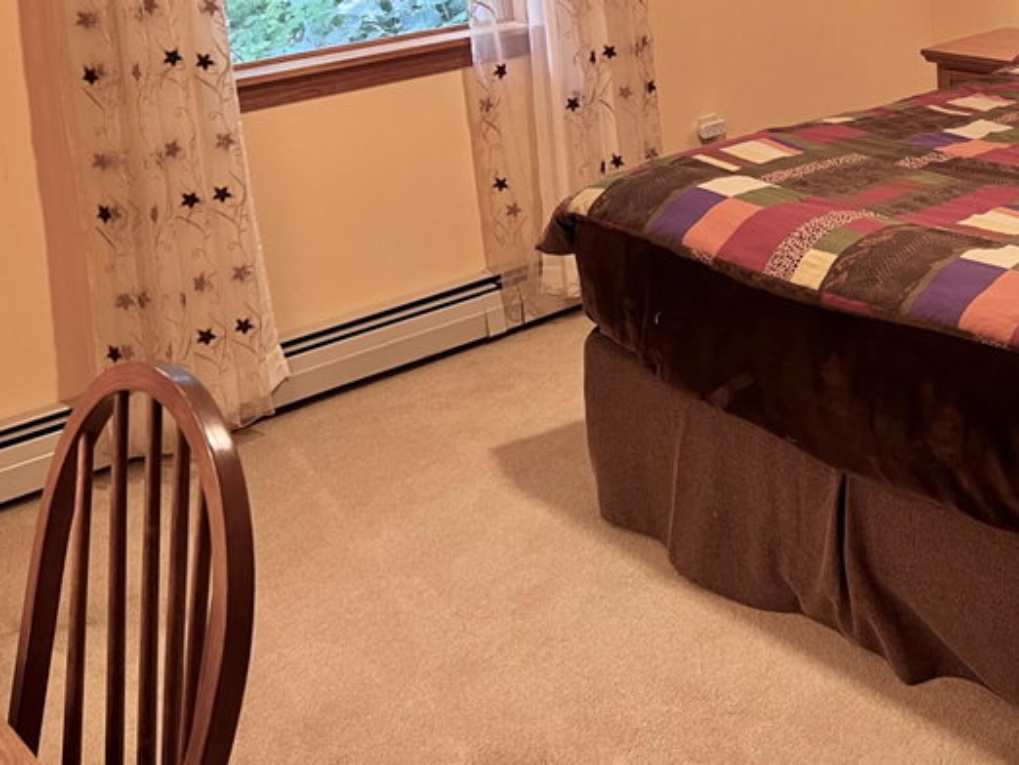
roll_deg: +2.8
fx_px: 1502
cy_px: 94
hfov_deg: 36.1
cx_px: 836
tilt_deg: -11.8
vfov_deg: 27.7
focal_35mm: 51
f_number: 1.5
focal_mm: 5.7
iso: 160
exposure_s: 1/60
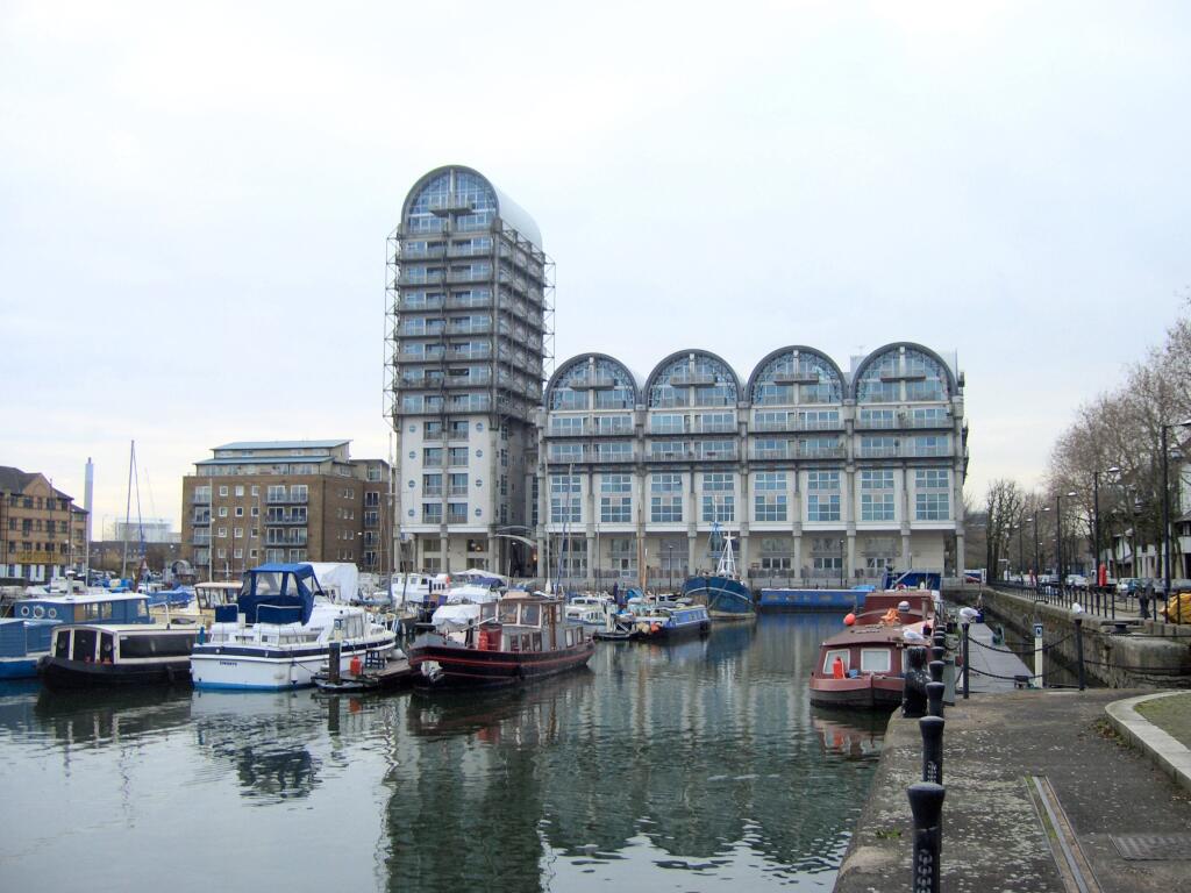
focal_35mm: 39
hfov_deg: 47.9
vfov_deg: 36.8
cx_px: 596
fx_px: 1342
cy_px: 446
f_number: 2.8
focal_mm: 8
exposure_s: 1/160
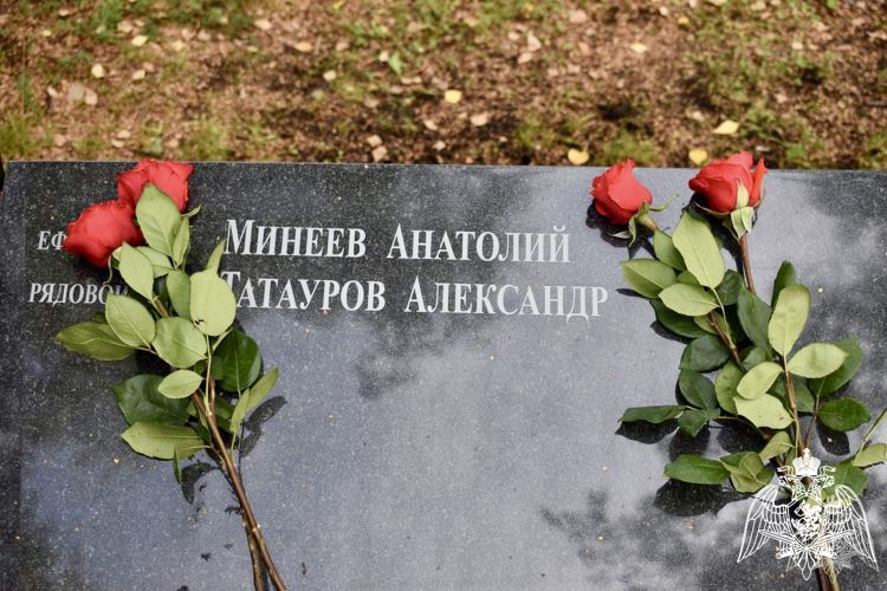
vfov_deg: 22.6
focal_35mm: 60
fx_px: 1478
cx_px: 444
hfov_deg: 33.4
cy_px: 296
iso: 280
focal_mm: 40
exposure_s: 1/250
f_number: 5.6
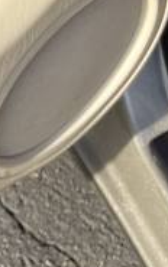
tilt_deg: -40.9
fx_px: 1337
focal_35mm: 183
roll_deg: -2.6
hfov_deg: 6.0
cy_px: -87
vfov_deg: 11.1
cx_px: -518
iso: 32
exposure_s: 1/379
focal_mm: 5.1
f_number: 1.6
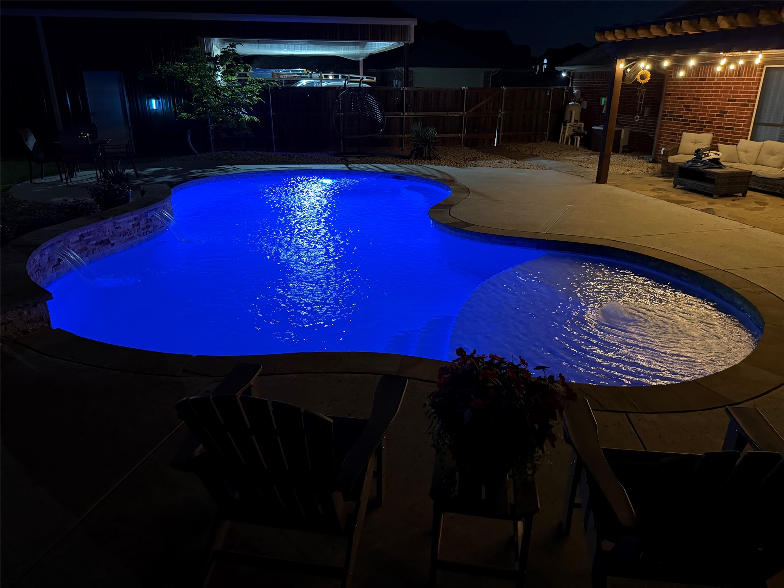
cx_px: 392
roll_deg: -0.3
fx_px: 544
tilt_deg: -20.5
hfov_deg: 71.6
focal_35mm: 24
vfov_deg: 56.8
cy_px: 294
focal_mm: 6.76
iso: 1000
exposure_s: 1/30
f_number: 1.78
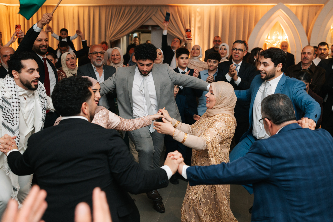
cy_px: 111
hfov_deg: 53.4
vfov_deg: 37.0
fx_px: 331
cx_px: 166
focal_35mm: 36
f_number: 2.8
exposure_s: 1/200
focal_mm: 35
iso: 1000
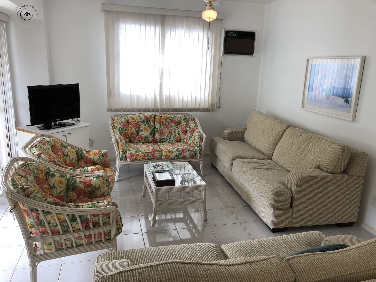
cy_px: 141
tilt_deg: -14.0
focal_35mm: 28
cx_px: 188
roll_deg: -1.2
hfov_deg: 63.4
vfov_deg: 49.7
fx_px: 304
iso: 25
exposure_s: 1/40
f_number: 1.8
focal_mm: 3.99
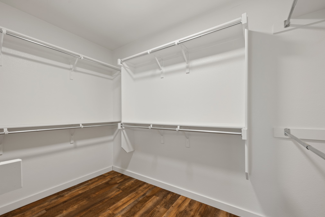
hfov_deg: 100.4
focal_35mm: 15
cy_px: 114
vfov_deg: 77.3
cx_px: 157
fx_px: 135
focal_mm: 14
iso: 250
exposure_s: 1/1.25
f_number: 8
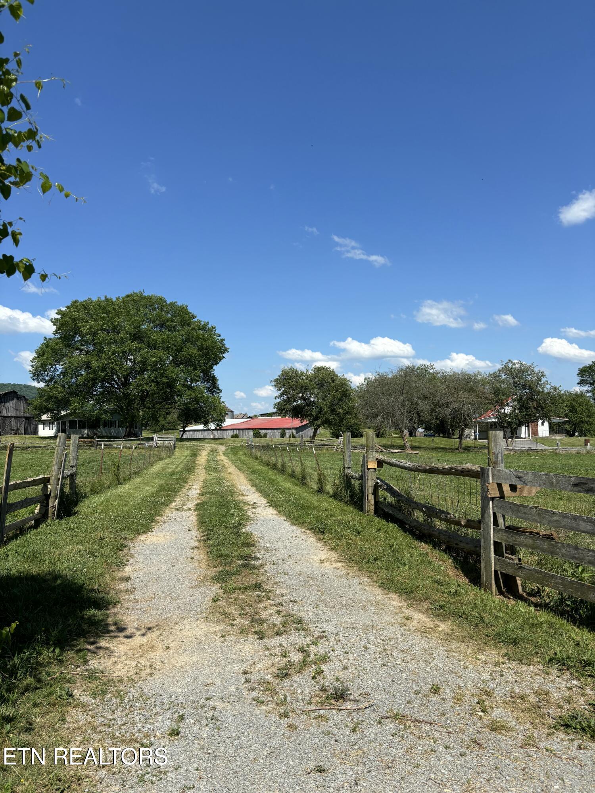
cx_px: 298
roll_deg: +0.9
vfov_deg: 67.3
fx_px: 596
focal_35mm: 26
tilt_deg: +3.7
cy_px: 396
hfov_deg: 53.1
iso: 50
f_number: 1.6
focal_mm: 5.96
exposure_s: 1/3788
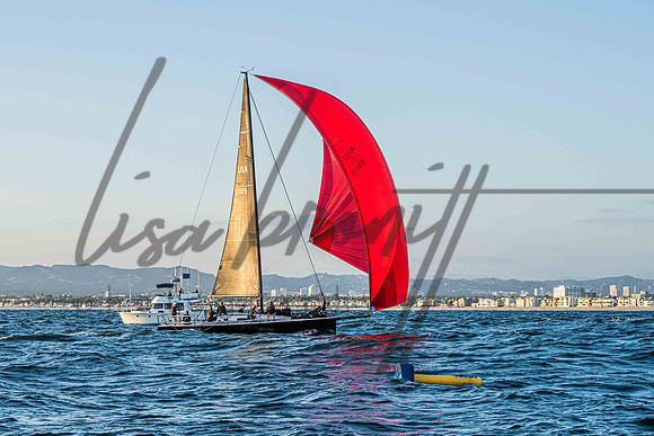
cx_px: 265
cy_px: 189
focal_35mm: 76
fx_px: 1374
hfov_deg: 26.7
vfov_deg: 18.0
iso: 640
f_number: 8
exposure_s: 1/640
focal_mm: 55
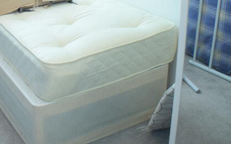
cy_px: -12
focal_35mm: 79
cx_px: 31
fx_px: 499
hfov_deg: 25.4
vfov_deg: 16.0
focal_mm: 21
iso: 720
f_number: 4
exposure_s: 1/60
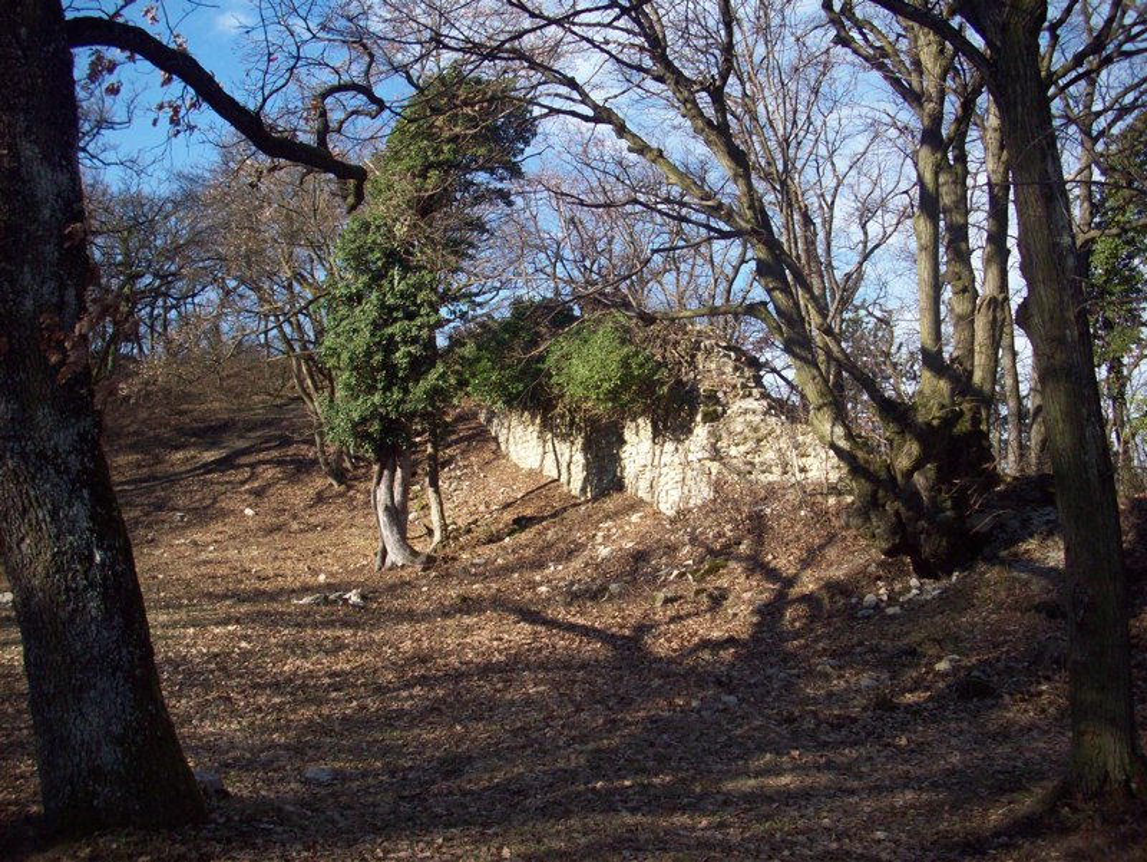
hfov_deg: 50.1
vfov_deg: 38.7
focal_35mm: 37
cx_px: 574
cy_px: 431
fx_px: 1227
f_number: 5.6
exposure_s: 1/200
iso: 80
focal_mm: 6.2
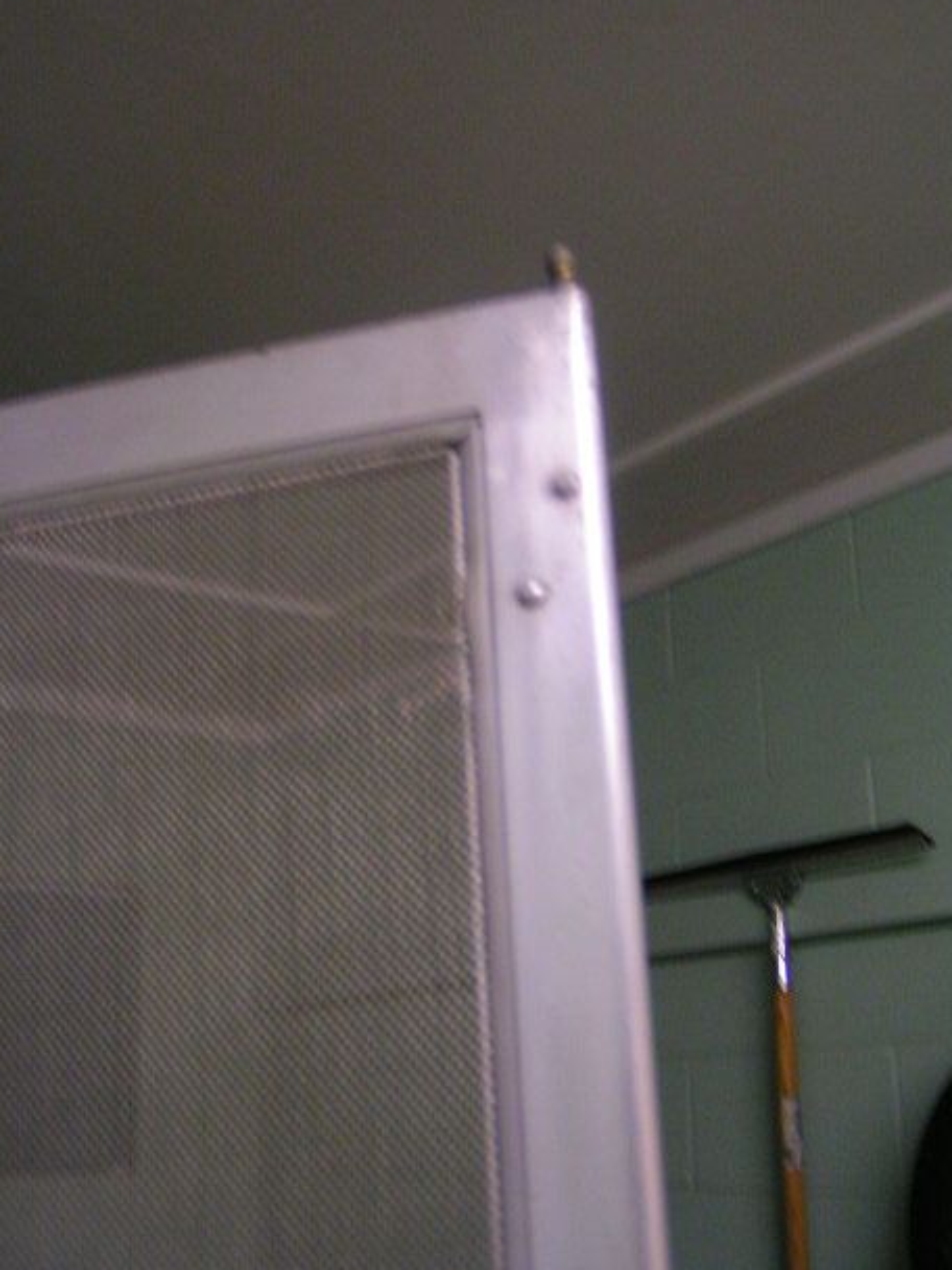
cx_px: 468
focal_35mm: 40
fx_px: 1467
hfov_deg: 36.0
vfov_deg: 46.8
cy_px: 635
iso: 200
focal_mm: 5.8
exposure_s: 1/20
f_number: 2.8
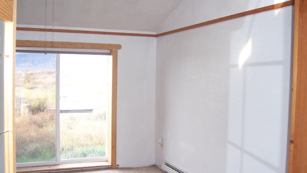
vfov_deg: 28.3
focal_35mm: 42
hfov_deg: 48.3
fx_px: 342
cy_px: 95
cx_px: 164
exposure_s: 1/90
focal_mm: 6
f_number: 3
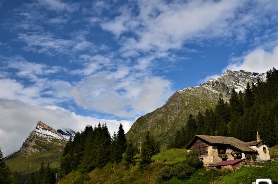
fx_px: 324
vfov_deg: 31.8
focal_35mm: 42
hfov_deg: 46.5
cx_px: 139
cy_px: 92
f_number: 10
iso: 320
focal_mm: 28
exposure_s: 1/320
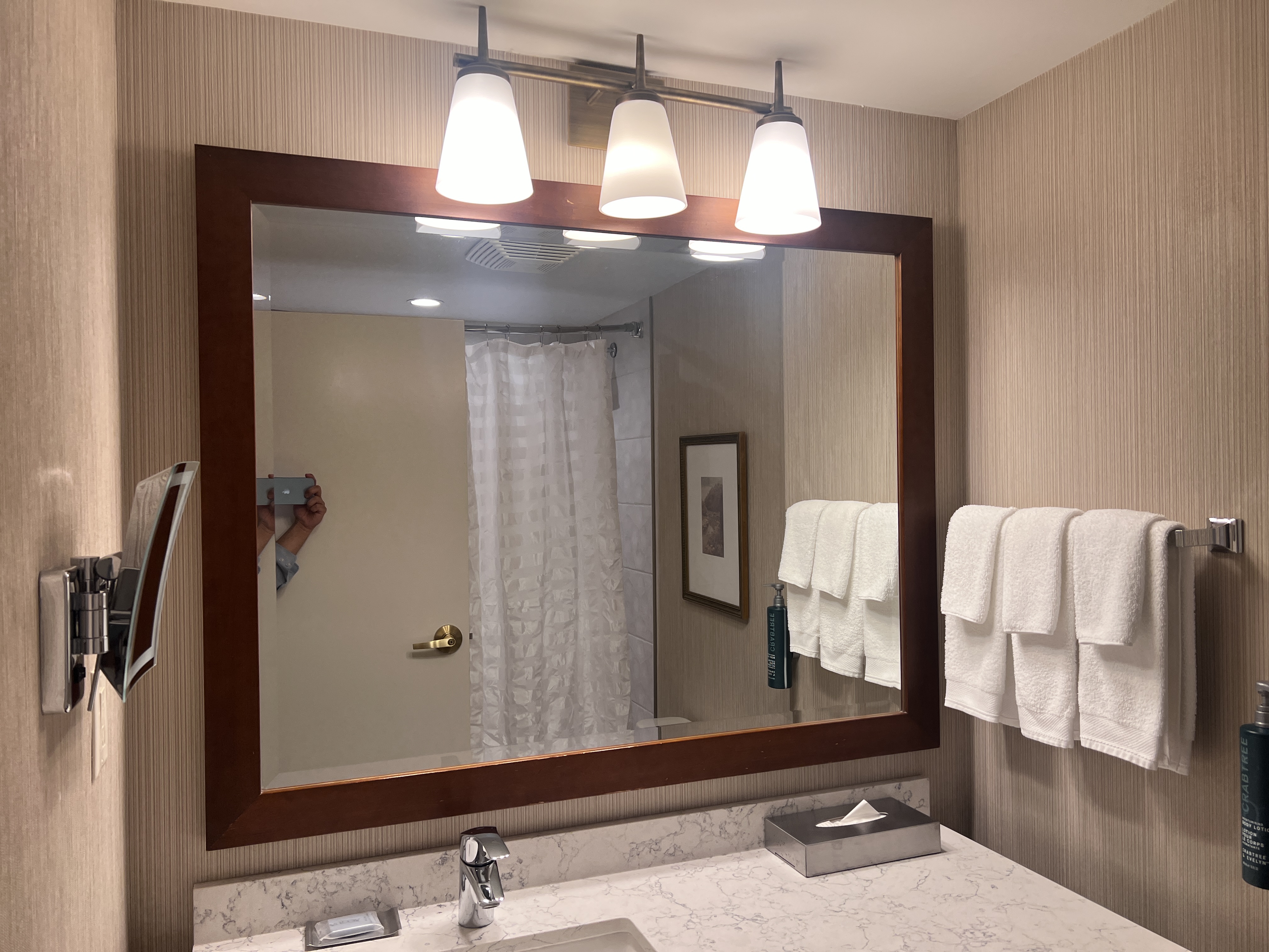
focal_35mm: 26
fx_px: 953
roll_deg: +0.4
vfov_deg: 53.1
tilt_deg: -0.4
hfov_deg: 67.3
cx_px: 634
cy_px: 476
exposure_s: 1/120
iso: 64
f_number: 1.5
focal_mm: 5.7
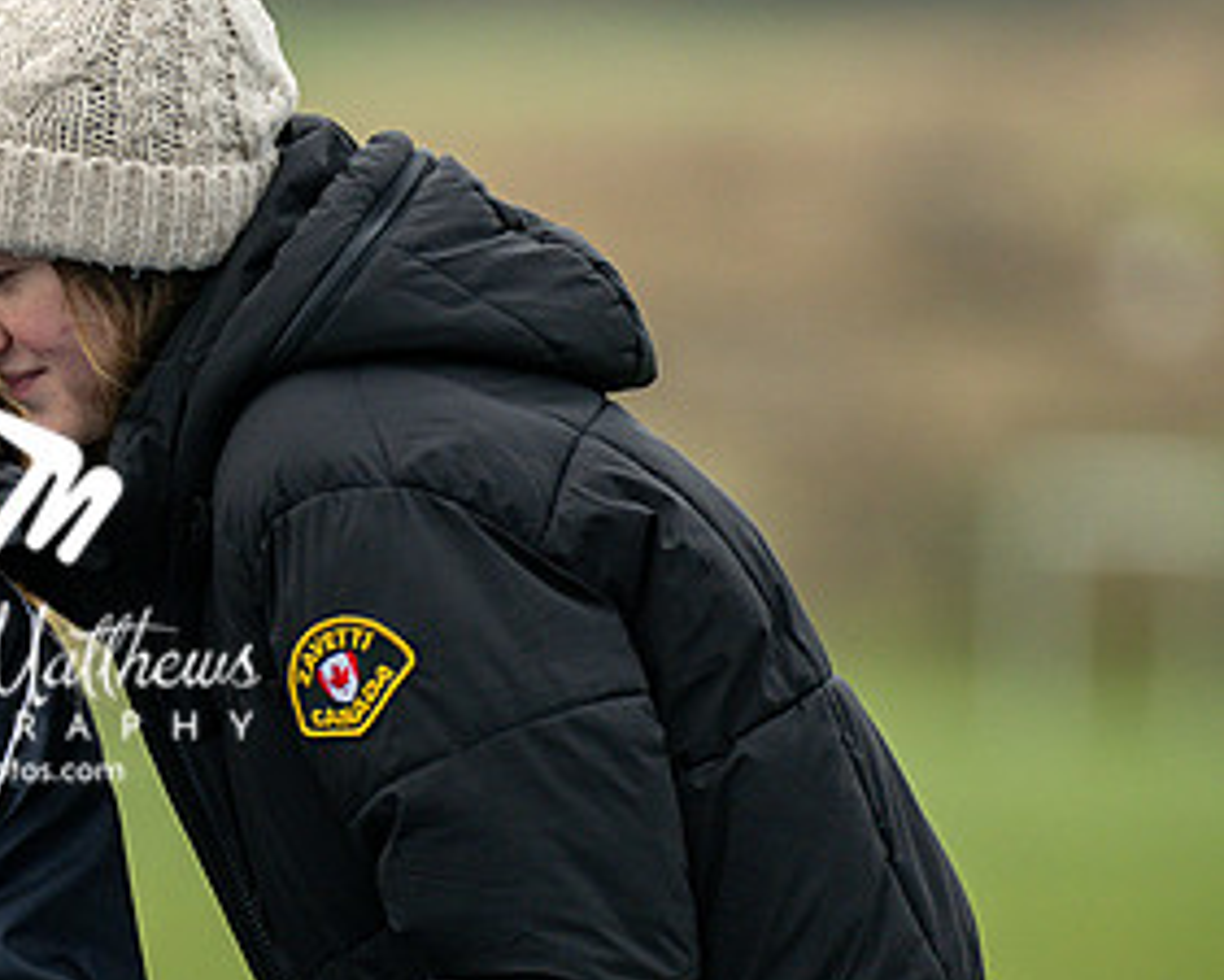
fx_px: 26273
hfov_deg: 2.7
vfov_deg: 2.1
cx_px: -35
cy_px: 588
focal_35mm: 725
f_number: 2.8
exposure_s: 1/1600
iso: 450
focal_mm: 250
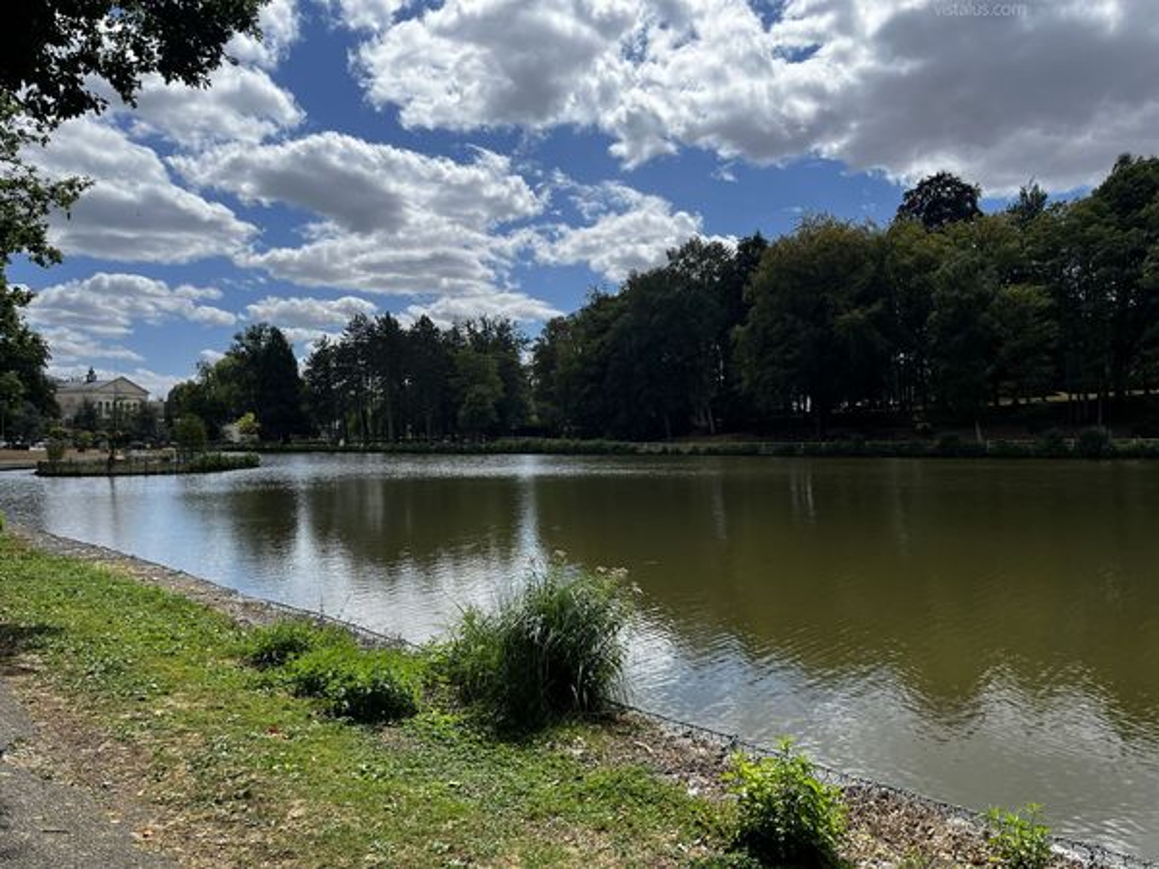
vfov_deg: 53.1
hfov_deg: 67.3
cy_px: 434
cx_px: 580
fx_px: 871
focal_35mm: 26
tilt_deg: -0.6
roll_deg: +0.7
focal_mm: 5.1
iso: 50
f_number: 1.6
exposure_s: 1/5848
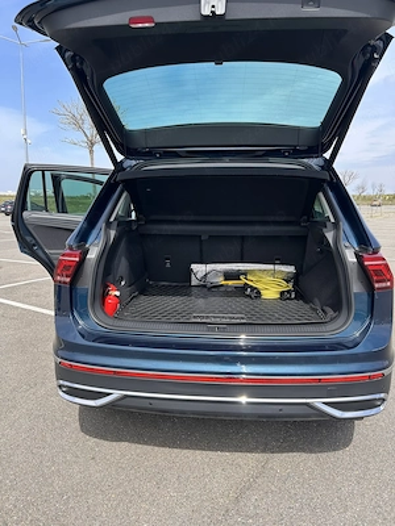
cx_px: 198
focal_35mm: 26
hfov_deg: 53.1
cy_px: 263
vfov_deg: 67.3
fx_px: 396
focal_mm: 5.7
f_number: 1.5
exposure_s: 1/1751
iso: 50
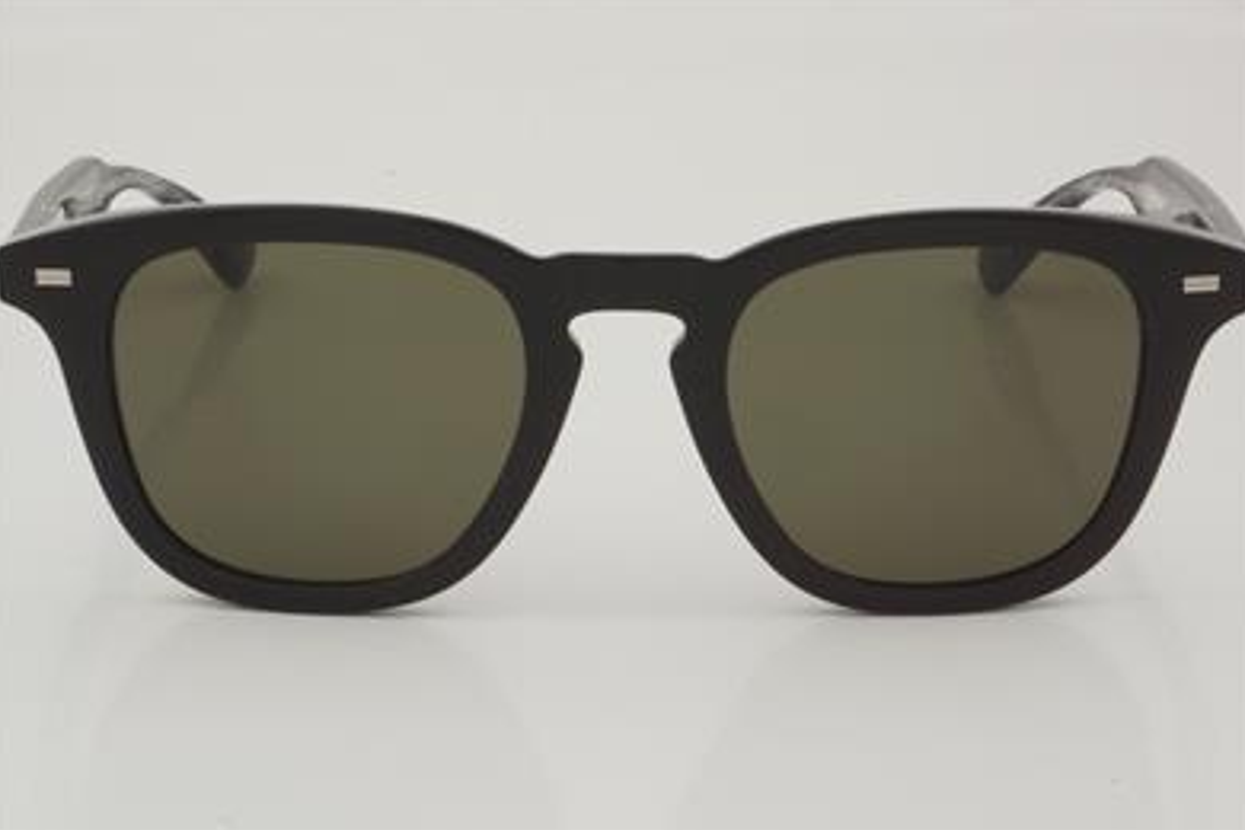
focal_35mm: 85
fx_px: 2922
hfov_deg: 24.0
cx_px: 626
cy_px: 412
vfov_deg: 16.2
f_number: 32
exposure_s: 1/3
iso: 100
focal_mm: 55
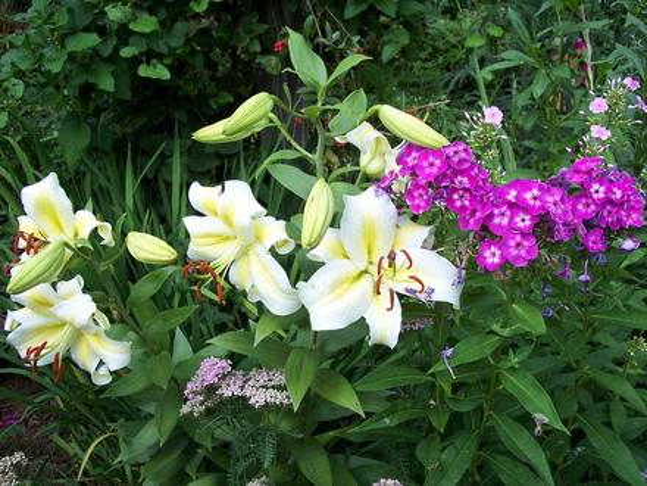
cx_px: 324
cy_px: 243
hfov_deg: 47.9
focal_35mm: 39
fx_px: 729
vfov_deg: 36.8
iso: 100
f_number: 3.4
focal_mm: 8
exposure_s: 1/125
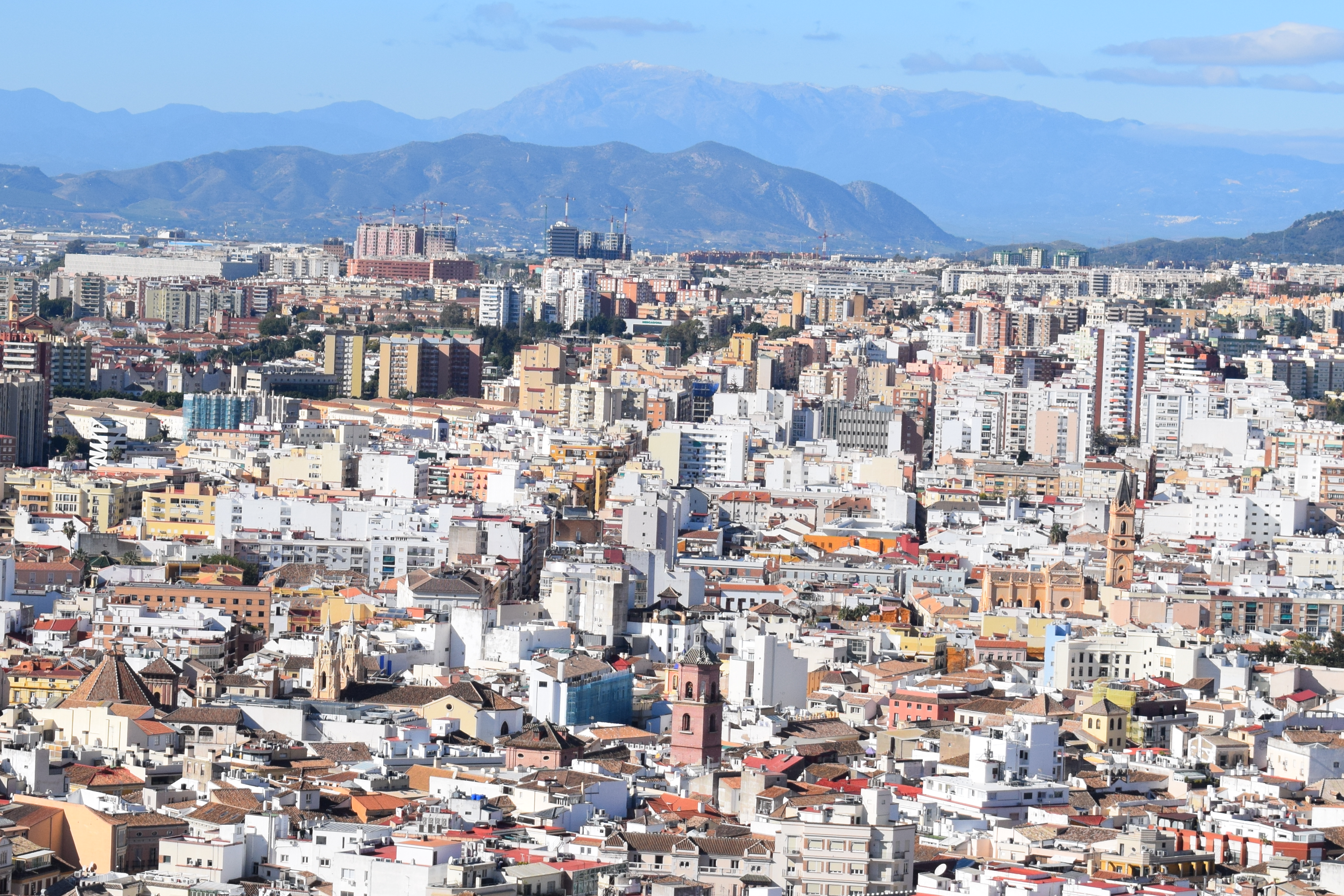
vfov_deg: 10.2
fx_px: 5033
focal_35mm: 135
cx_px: 712
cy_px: 463
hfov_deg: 15.2
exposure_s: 1/2000
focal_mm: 55
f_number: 7.1
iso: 400
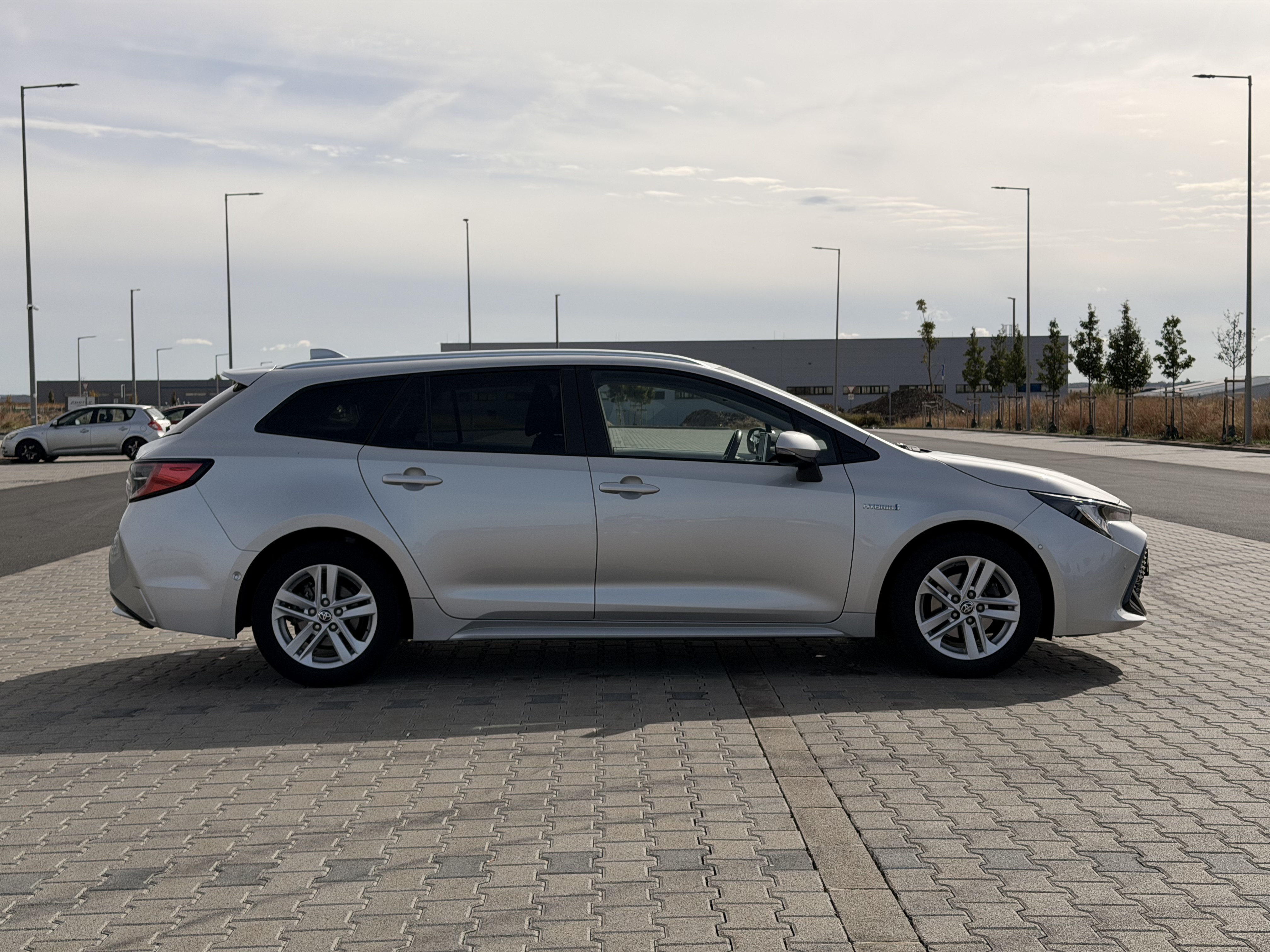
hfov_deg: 39.7
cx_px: 635
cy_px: 476
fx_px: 1761
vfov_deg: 30.3
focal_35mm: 48
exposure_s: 1/8772
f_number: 1.78
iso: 64
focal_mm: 6.76
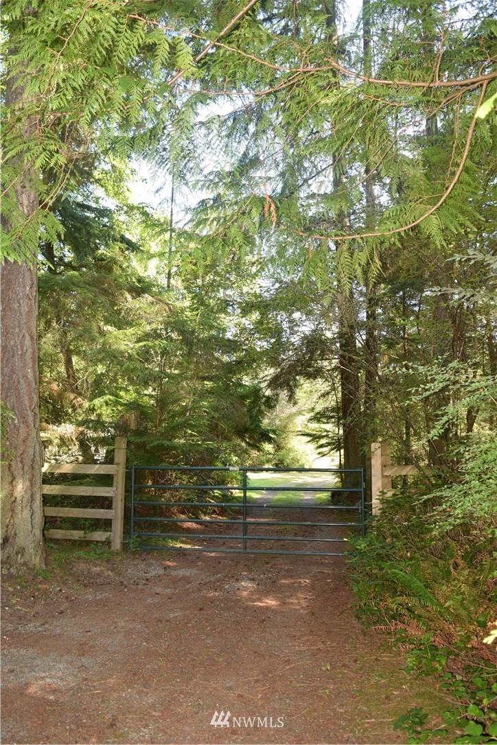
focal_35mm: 27
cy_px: 372
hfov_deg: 47.9
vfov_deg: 67.4
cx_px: 248
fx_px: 559
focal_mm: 18
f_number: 5.6
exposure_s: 1/125
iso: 560
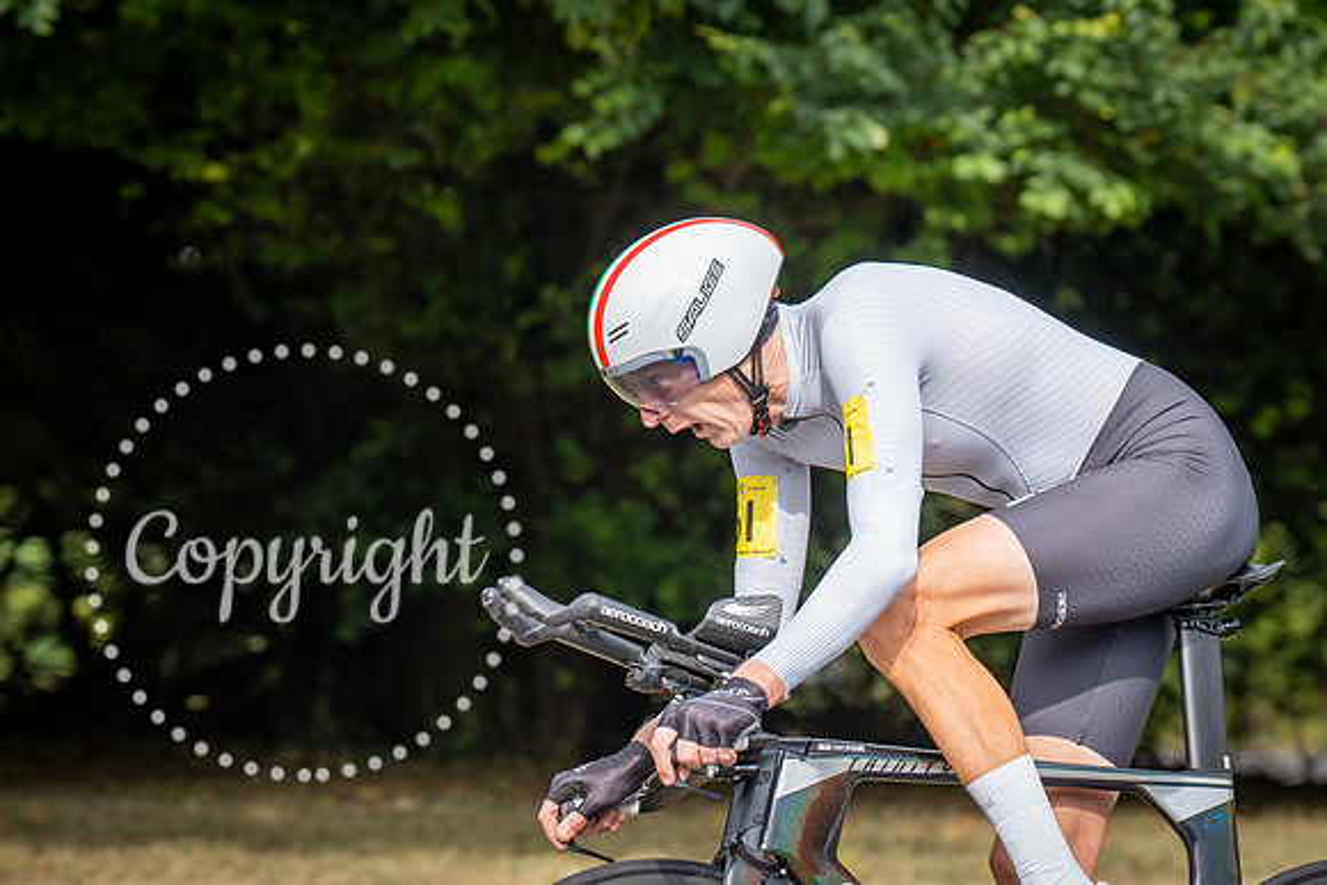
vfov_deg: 6.3
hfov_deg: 9.4
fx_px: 8033
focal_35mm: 218
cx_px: 855
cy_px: 608
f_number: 3.5
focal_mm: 113
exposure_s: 1/1000
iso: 125
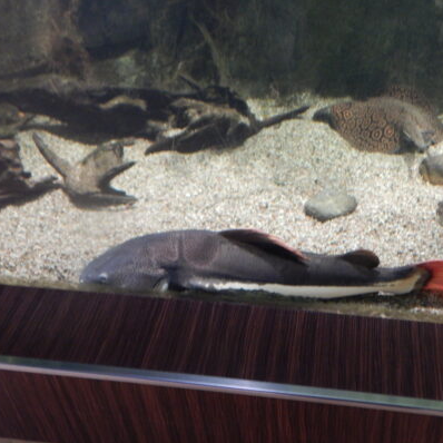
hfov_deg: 37.5
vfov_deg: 37.6
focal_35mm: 45
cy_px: 222
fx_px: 652
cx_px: 251
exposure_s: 1/8
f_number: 3.4
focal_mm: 6.8
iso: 450
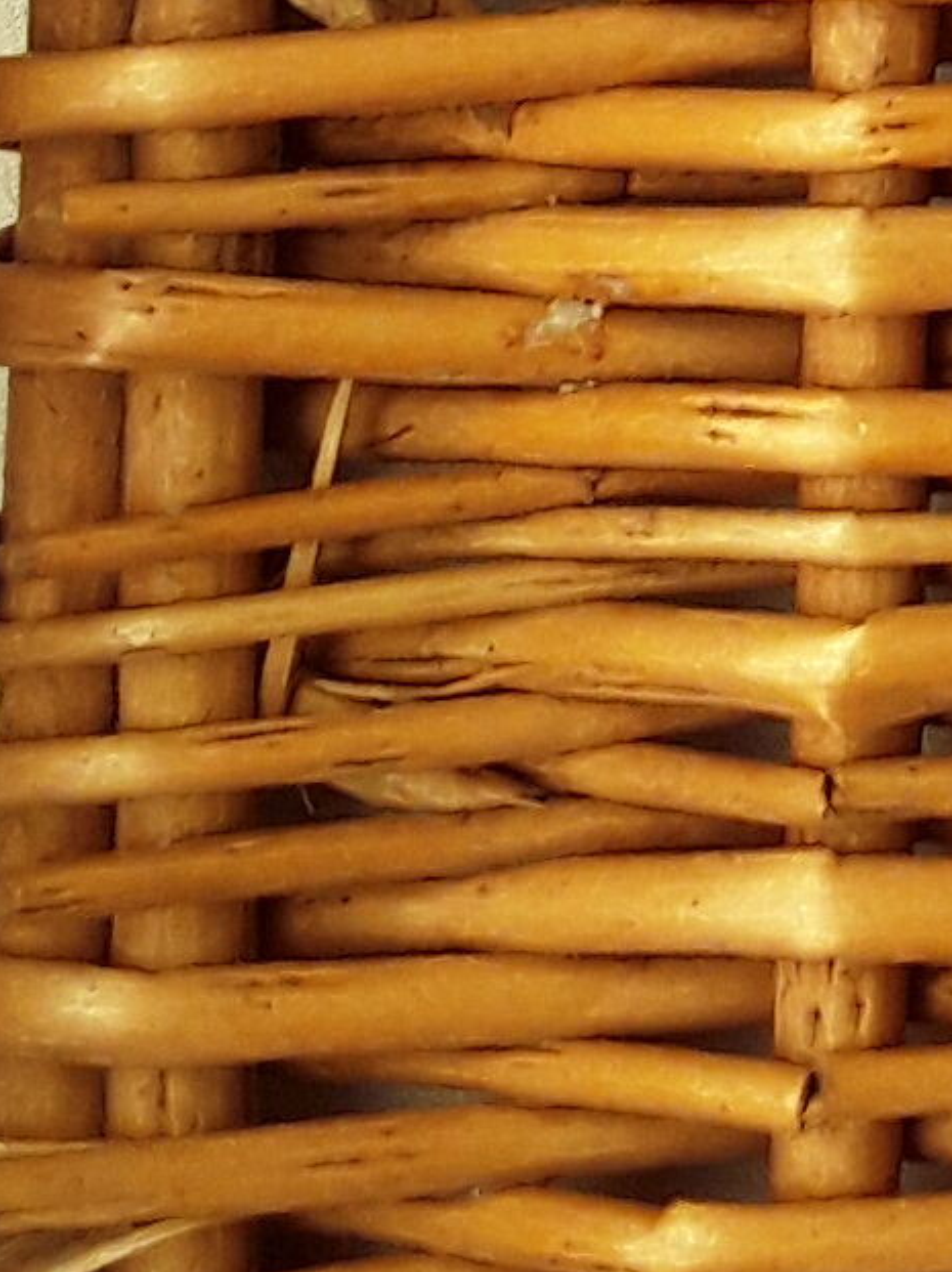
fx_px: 5212
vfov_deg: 12.7
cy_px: -985
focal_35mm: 142
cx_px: 1675
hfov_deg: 9.9
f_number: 1.9
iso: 40
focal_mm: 2.91
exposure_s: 1/152
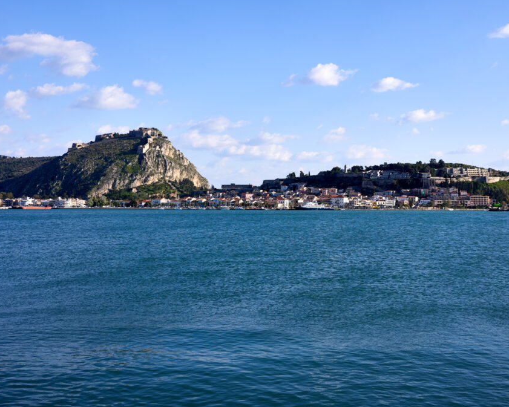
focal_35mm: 40
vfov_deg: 37.3
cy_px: 202
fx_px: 603
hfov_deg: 45.8
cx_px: 274
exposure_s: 1/1000
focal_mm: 35
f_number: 4
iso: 100
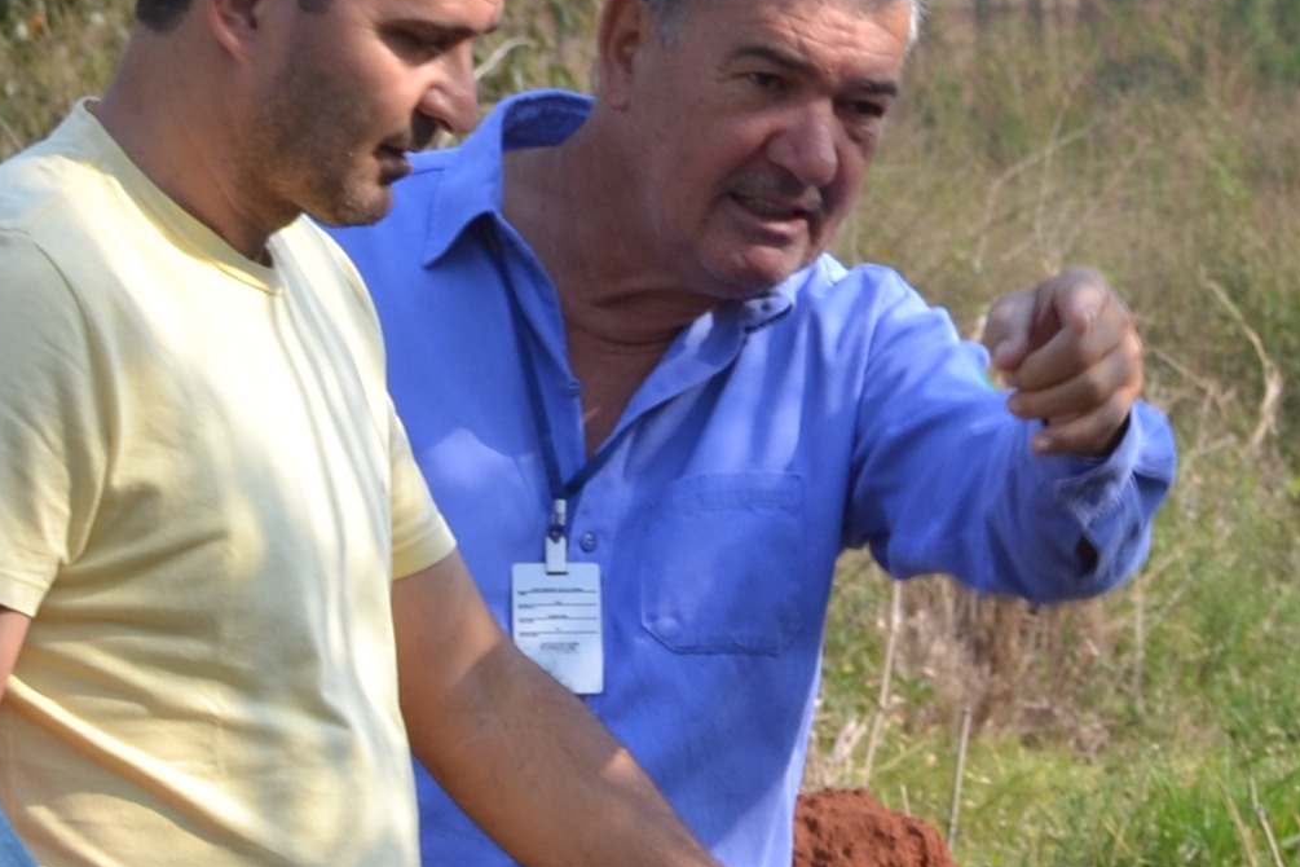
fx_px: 9930
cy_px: 1430
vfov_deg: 4.9
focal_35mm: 275
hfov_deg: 7.4
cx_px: 1780
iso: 110
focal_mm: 40
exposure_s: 1/125
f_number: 5.6
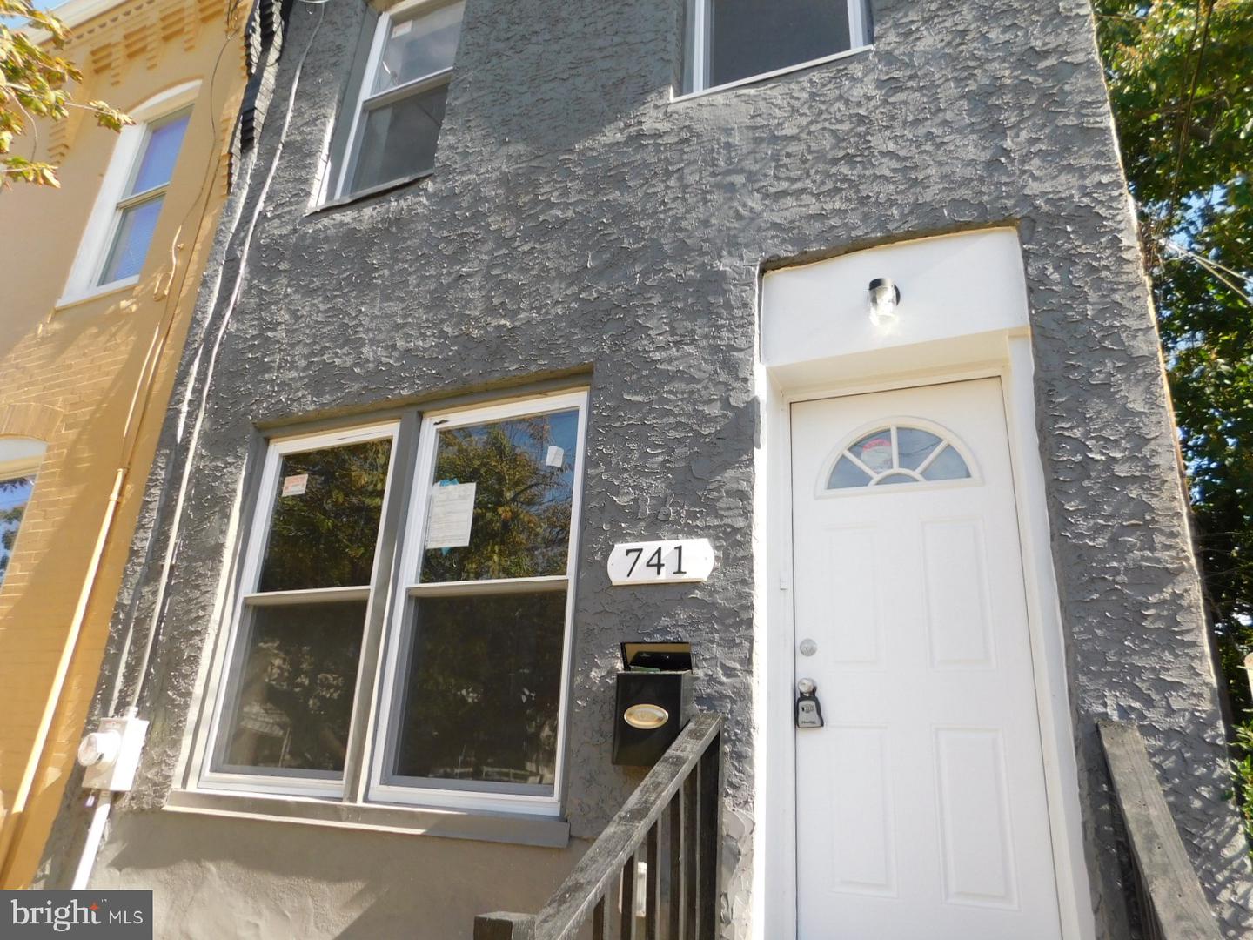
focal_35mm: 23
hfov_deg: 73.9
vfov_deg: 58.9
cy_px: 470
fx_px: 833
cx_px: 626
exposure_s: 1/500
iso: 125
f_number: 3
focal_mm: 4
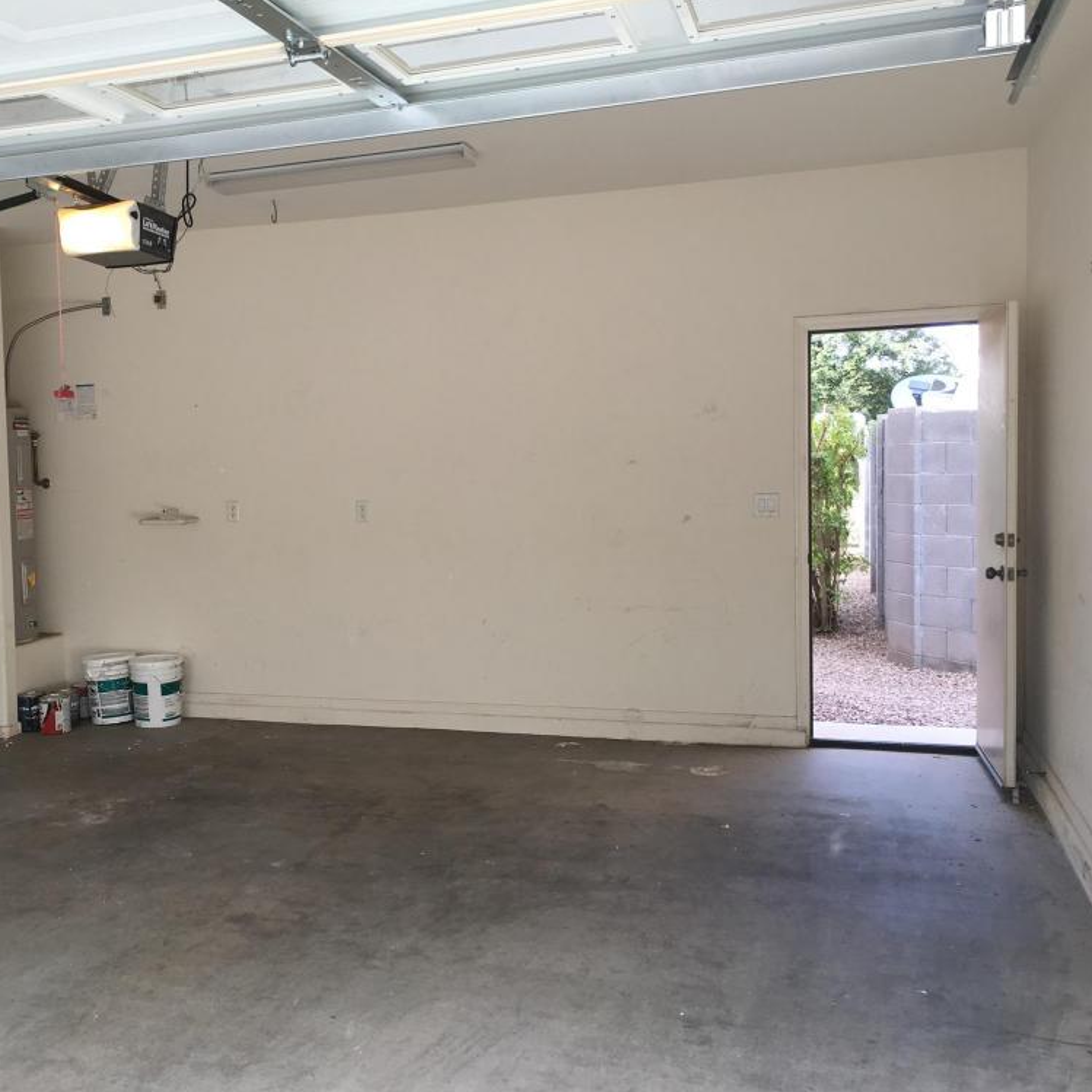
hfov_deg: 46.7
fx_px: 1249
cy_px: 555
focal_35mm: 35
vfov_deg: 47.2
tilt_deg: -2.6
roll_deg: +0.8
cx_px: 396
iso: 32
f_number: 2.2
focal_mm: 4.15
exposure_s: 1/120
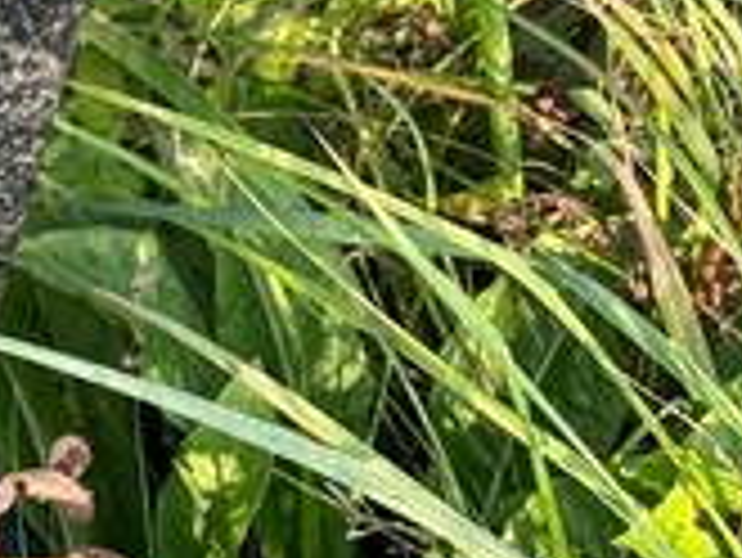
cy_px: -482
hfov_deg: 12.8
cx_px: -913
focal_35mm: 126
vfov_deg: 10.9
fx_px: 2703
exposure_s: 1/233
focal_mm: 5.96
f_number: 1.6
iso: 50
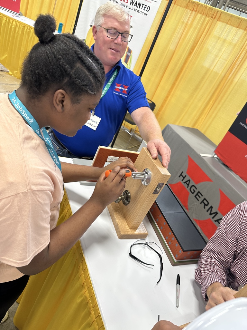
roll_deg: -25.7
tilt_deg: -28.2
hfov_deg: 56.8
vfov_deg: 71.6
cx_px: 124
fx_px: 228
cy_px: 165
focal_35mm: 24
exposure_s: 1/120
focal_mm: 6.86
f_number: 1.78
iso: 160
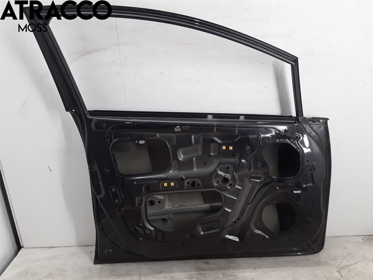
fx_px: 302
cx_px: 186
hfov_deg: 63.4
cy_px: 140
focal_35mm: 28
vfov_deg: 49.7
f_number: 1.9
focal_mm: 2.91
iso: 80
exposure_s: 1/100
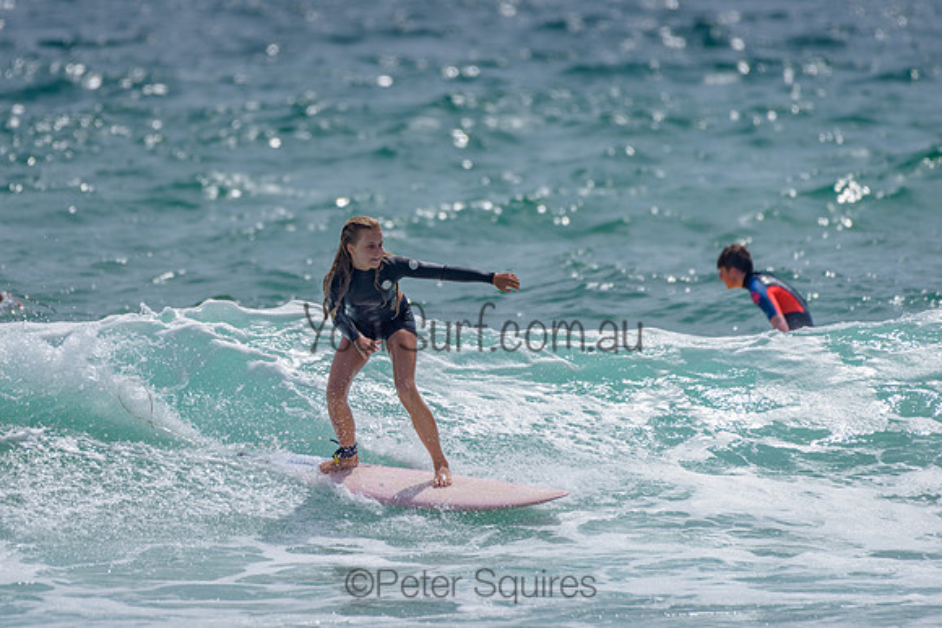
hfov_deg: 3.4
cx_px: 365
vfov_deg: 2.2
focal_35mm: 613
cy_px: 303
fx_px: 16032
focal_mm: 500
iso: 64
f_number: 5.6
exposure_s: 1/2000
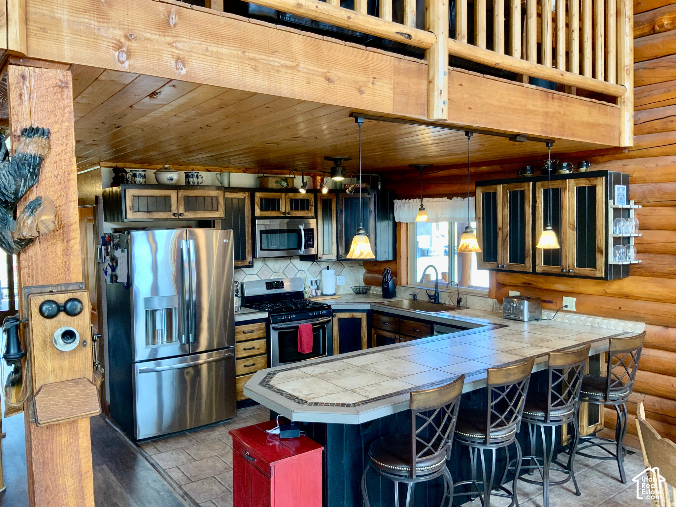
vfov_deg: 48.2
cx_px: 338
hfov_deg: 61.7
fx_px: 566
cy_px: 254
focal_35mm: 29
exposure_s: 1/60
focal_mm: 3
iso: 50
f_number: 1.8
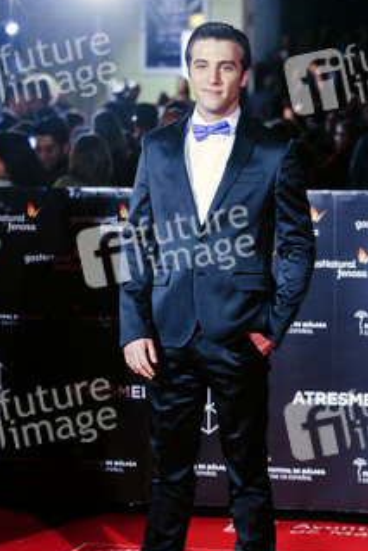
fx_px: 1884
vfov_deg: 16.6
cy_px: 333
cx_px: 217
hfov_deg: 11.2
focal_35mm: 123
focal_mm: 98
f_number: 3.2
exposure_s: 1/200
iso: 800
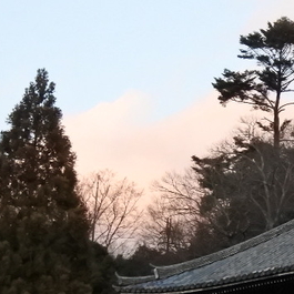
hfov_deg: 9.4
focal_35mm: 181
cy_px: 221
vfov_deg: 9.6
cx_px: 429
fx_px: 1739
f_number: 4.5
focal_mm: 17.7
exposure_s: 1/640
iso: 1600
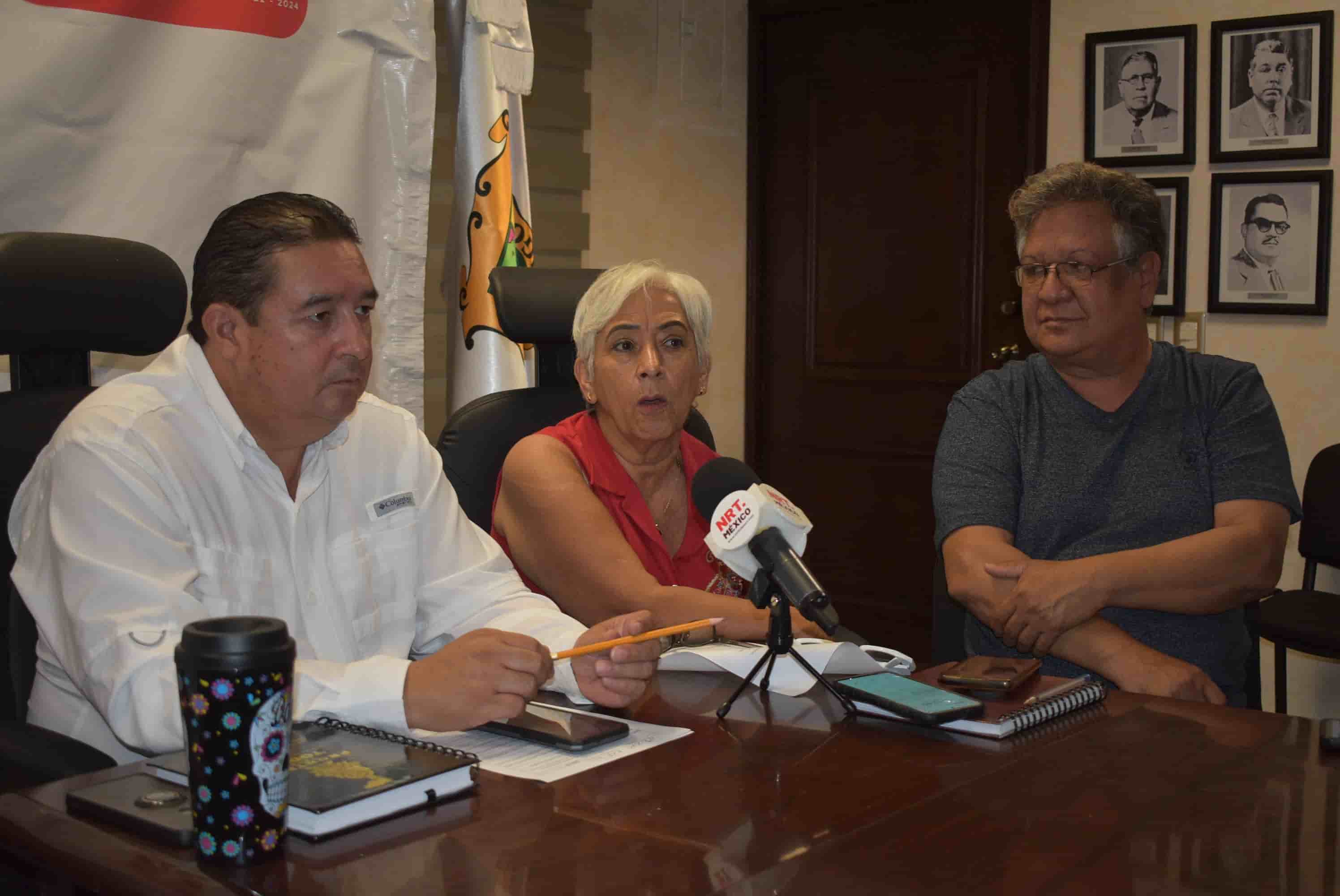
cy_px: 448
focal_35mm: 45
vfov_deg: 29.9
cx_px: 670
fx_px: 1676
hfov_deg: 43.6
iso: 800
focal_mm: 30
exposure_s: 1/125
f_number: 4.2
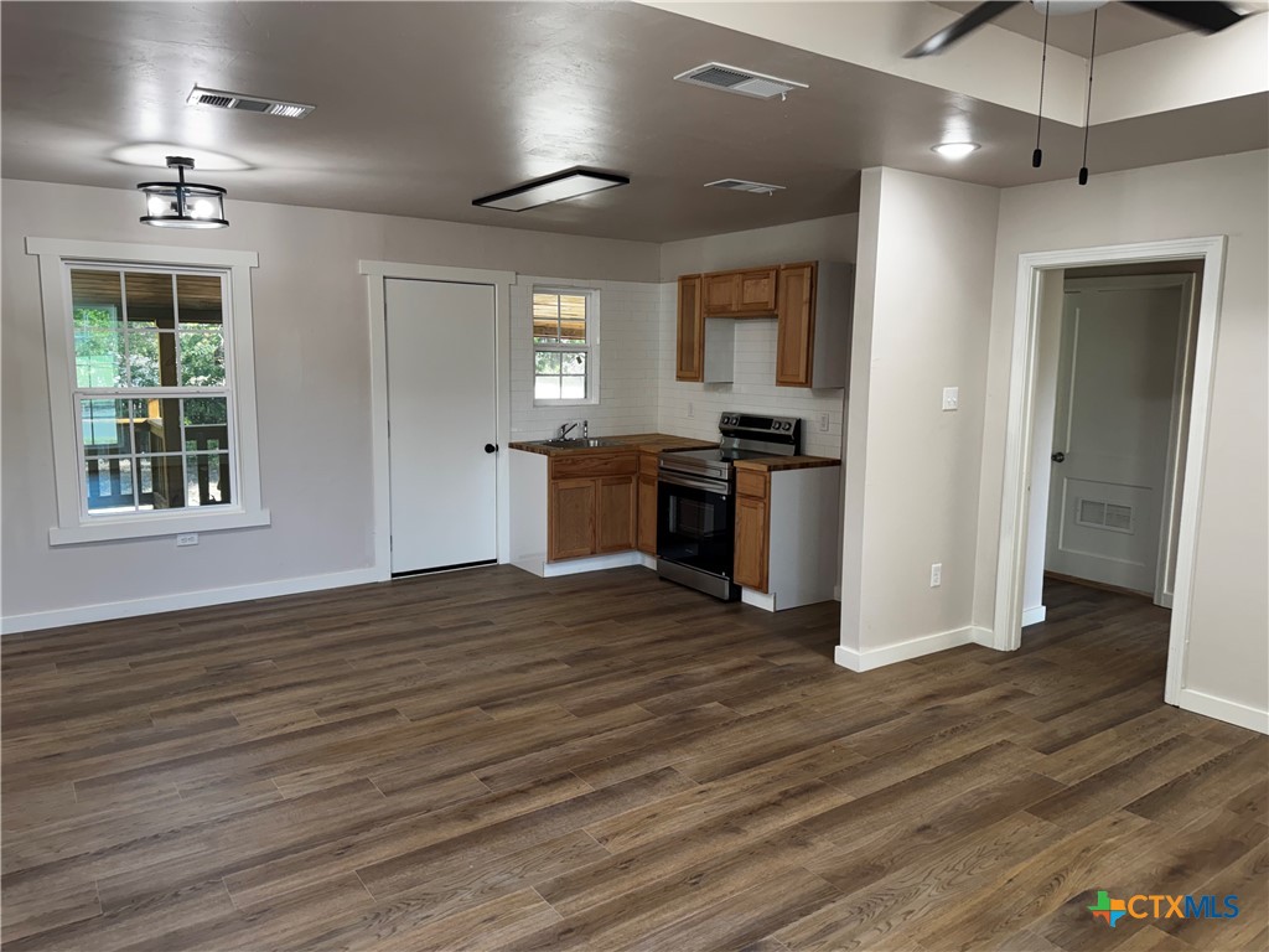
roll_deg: -0.6
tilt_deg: -7.5
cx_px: 634
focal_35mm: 24
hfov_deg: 71.6
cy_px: 476
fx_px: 880
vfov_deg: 56.8
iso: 125
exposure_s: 1/120
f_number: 1.78
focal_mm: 6.76
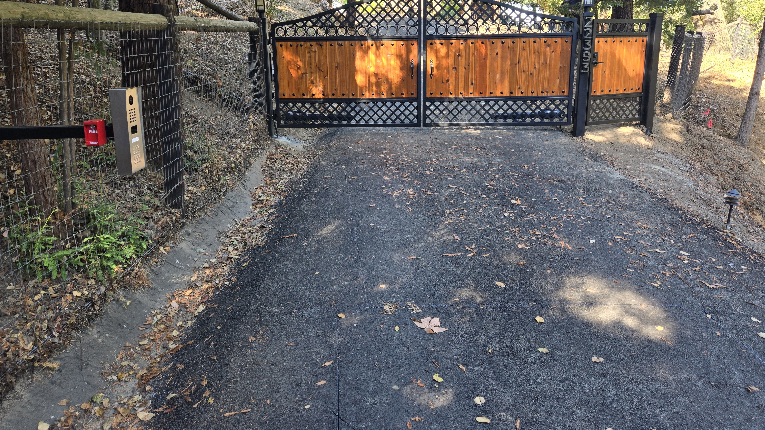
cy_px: 148
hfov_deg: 71.9
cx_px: 395
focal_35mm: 26
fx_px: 527
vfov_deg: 43.8
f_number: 1.8
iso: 80
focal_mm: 5.4
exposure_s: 1/180
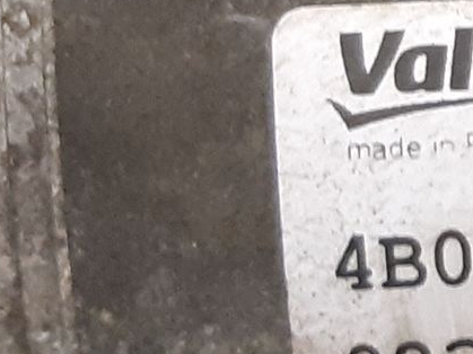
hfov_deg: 13.4
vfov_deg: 11.6
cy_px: 5
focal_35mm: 127
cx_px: 941
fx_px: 1735
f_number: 1.7
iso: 250
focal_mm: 3.93
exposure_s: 1/50
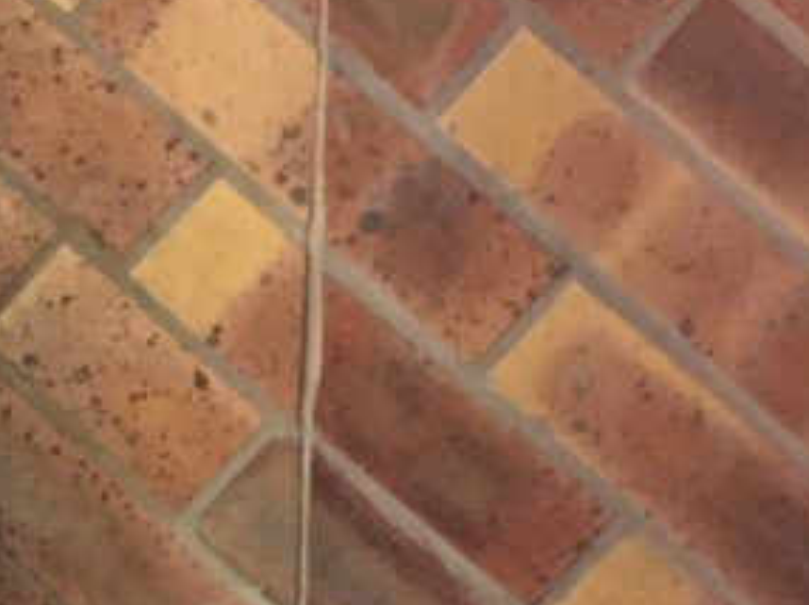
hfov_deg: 17.0
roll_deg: +0.5
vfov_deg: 13.5
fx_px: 2429
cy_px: 885
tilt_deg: -3.0
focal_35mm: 104
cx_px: -419
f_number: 2.2
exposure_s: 1/15
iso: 320
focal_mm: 4.15
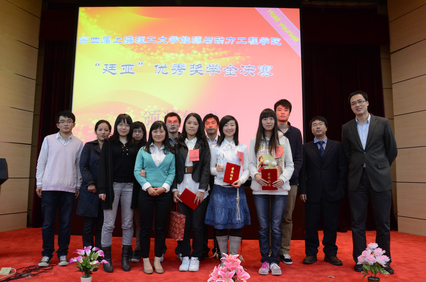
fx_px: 319
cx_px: 213
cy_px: 141
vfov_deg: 47.7
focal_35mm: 27
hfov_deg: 67.5
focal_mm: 18
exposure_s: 1/30
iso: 1600
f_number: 5.6
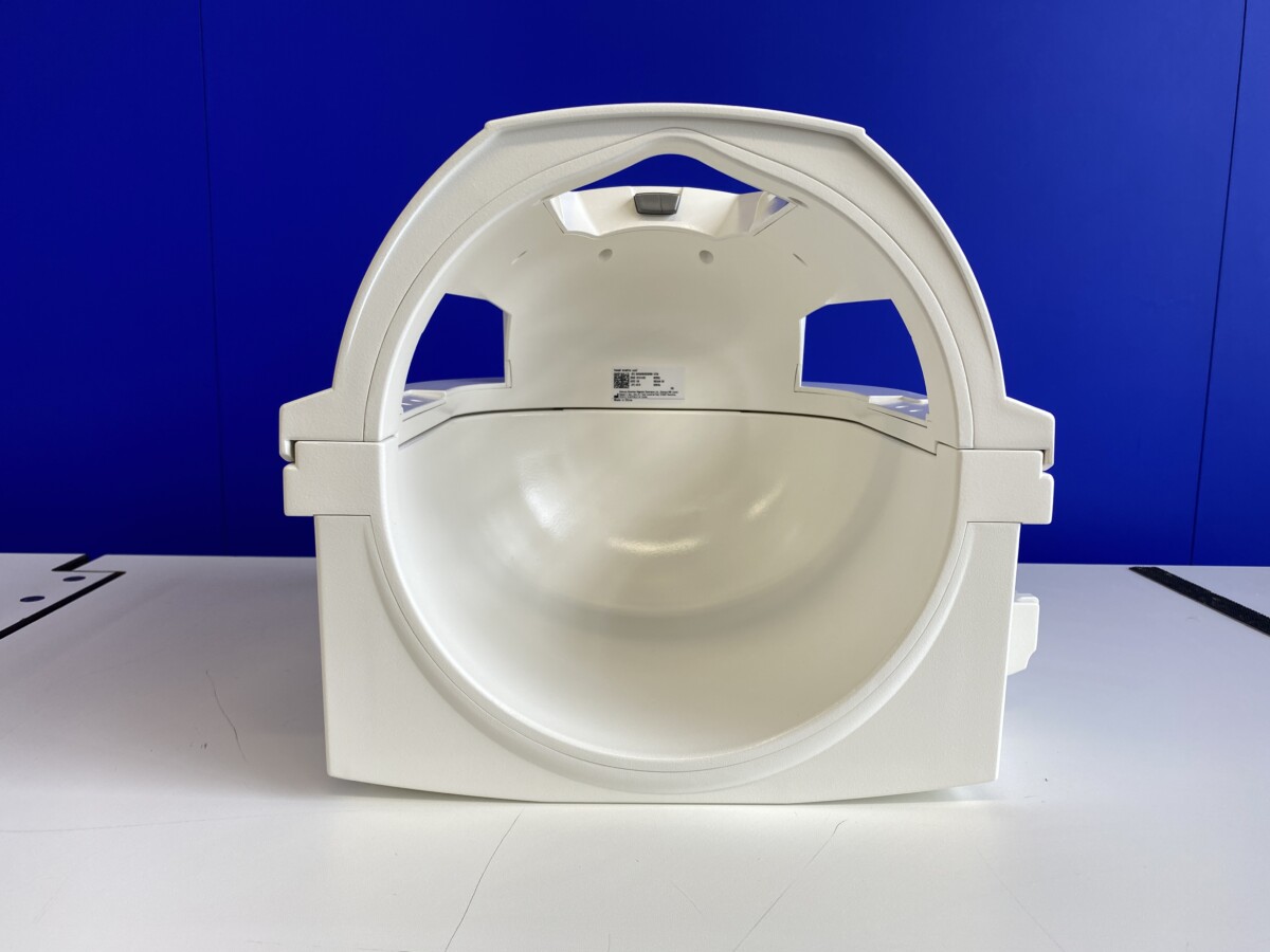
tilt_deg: -8.6
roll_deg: -0.1
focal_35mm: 26
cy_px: 476
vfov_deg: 53.1
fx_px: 954
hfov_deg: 67.3
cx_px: 635
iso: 32
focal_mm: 4.25
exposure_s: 1/100
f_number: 1.8
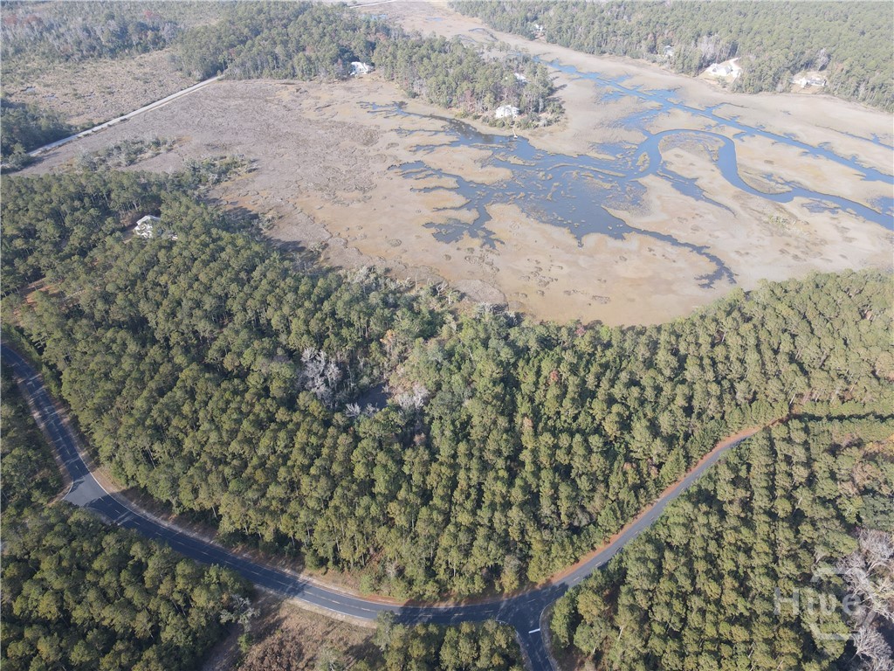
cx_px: 447
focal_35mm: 24
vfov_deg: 56.8
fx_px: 620
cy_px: 336
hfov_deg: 71.6
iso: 100
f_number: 2.8
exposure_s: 1/160
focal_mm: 4.5
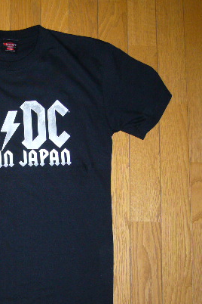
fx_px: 488
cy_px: 159
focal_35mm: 58
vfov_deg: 34.5
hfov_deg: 22.7
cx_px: 11
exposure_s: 1/60
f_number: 2.8
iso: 160
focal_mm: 5.8
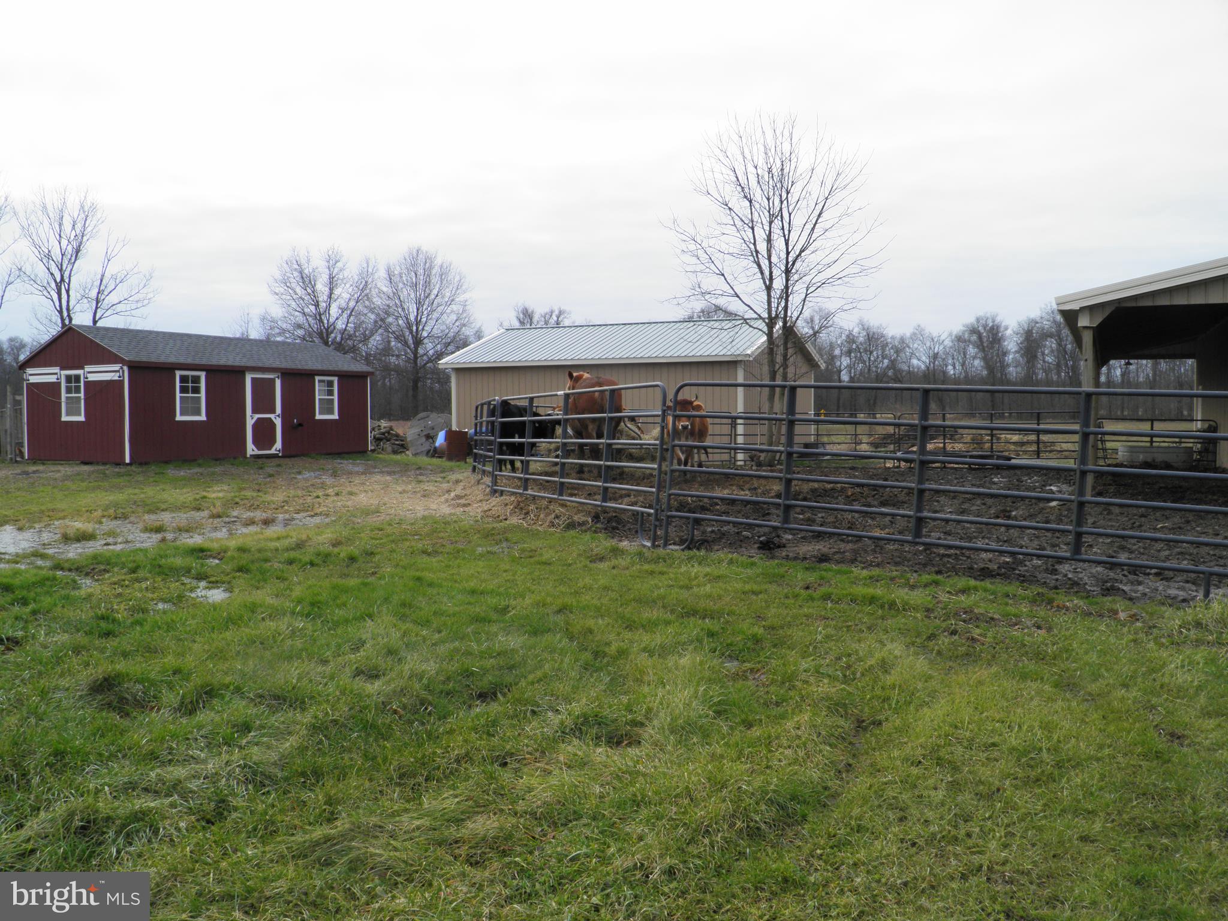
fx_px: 993
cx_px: 614
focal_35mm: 28
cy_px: 460
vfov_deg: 49.7
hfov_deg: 63.4
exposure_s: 1/125
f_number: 5.7
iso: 50
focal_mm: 4.9
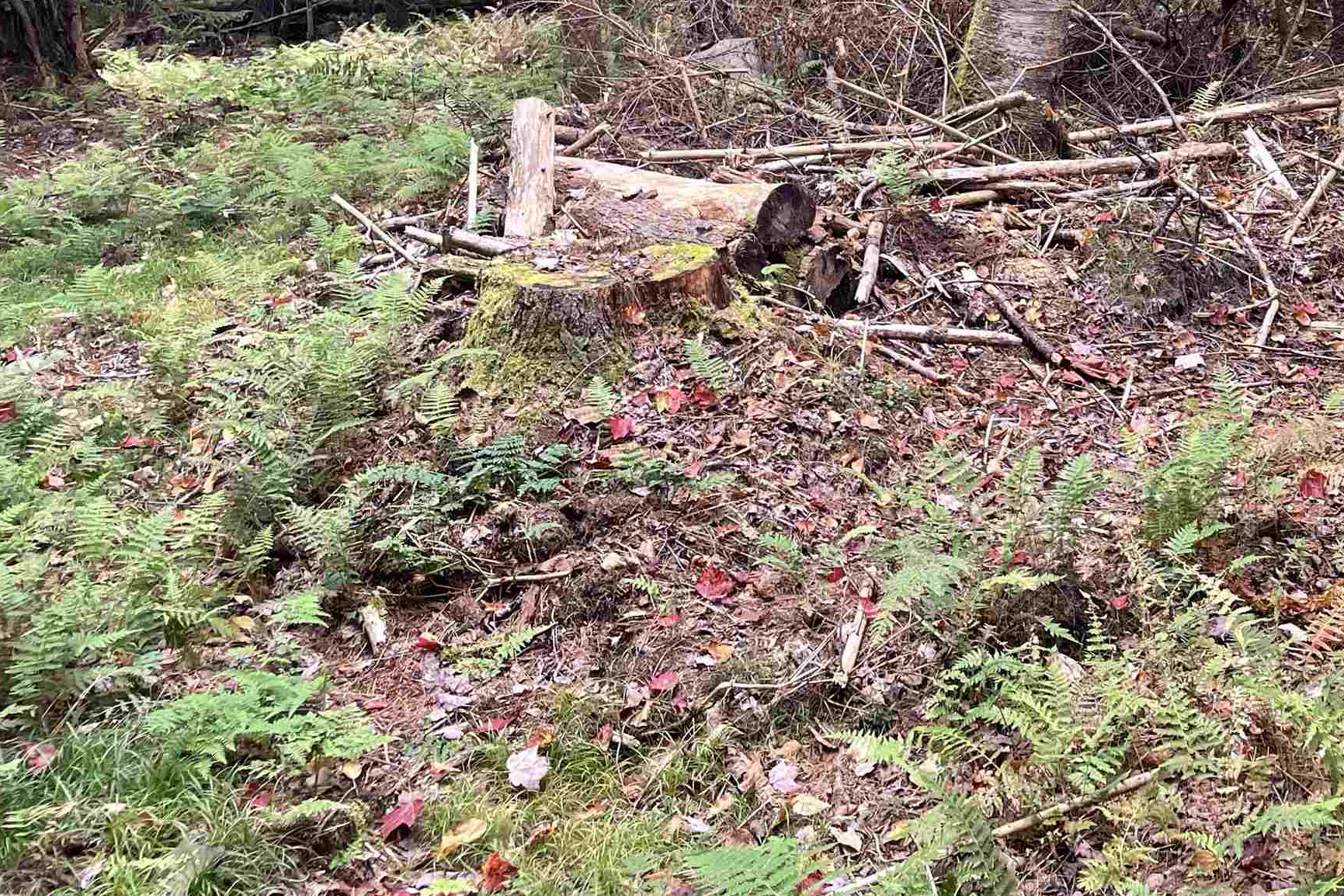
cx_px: 1132
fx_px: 1792
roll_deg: +1.6
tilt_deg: -8.3
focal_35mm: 48
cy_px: 112
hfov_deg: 39.0
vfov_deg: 27.2
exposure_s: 1/121
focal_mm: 4.2
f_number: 1.6
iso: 80
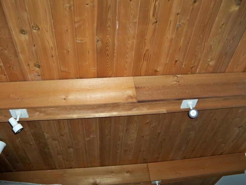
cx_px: 123
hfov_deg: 52.6
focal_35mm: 35
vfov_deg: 40.7
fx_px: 249
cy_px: 92
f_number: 3.5
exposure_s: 1/30
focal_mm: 6.2
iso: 200
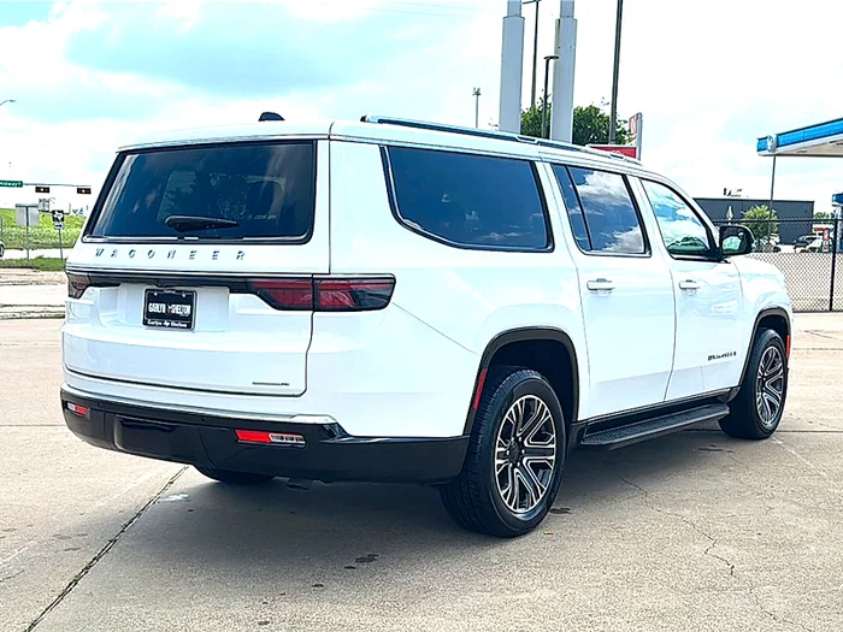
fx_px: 877
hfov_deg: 51.4
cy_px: 316
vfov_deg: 39.7
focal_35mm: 36
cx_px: 422
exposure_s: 1/4808
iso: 80
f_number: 1.78
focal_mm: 6.86
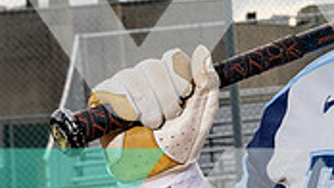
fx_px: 1550
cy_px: 18
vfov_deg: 6.9
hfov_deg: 11.9
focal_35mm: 175
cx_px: 461
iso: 160
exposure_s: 1/250
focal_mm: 50
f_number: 11
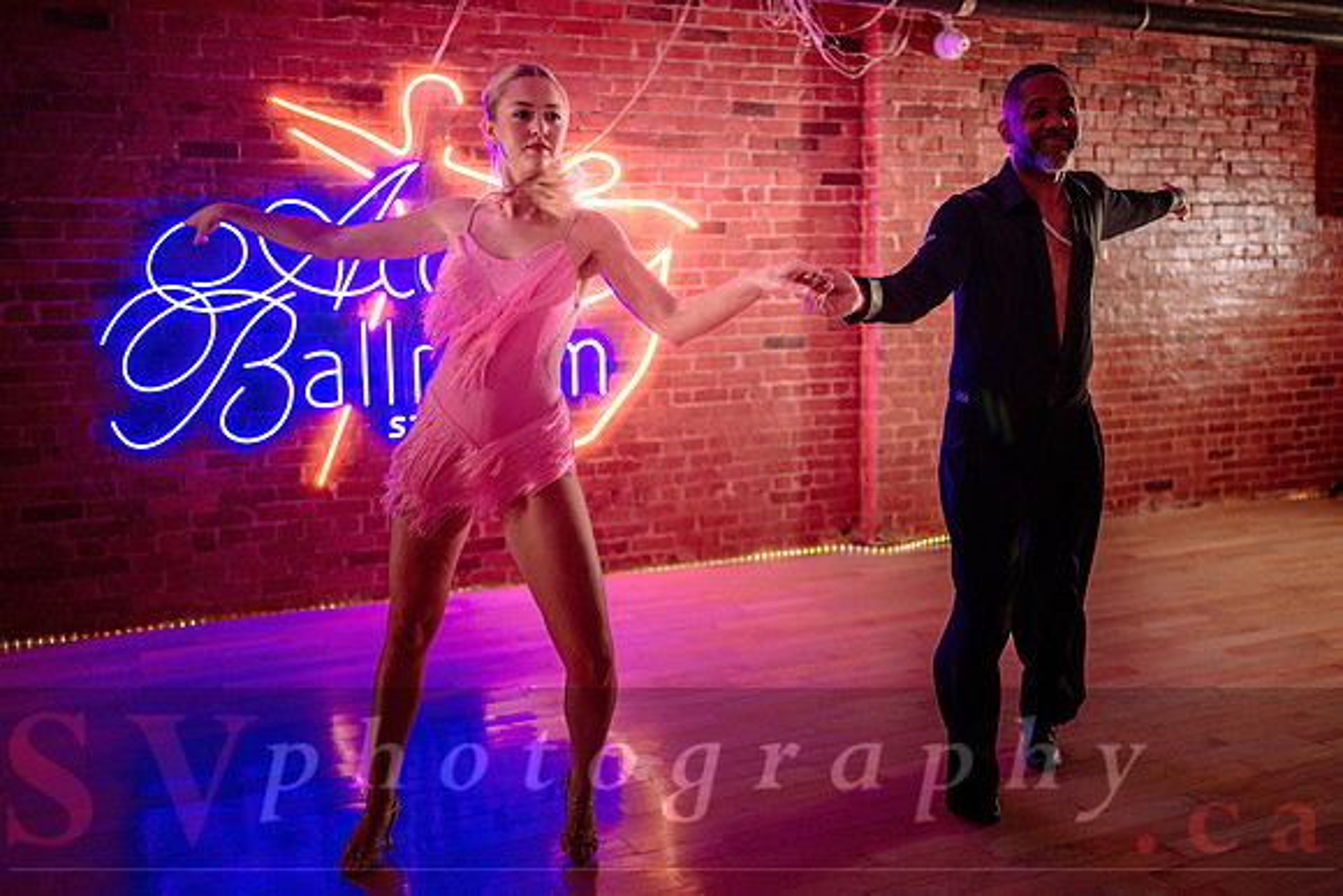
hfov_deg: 53.5
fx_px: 1332
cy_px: 487
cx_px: 672
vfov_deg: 37.2
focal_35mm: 36
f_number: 1.4
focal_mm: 28
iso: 2500
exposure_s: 1/250
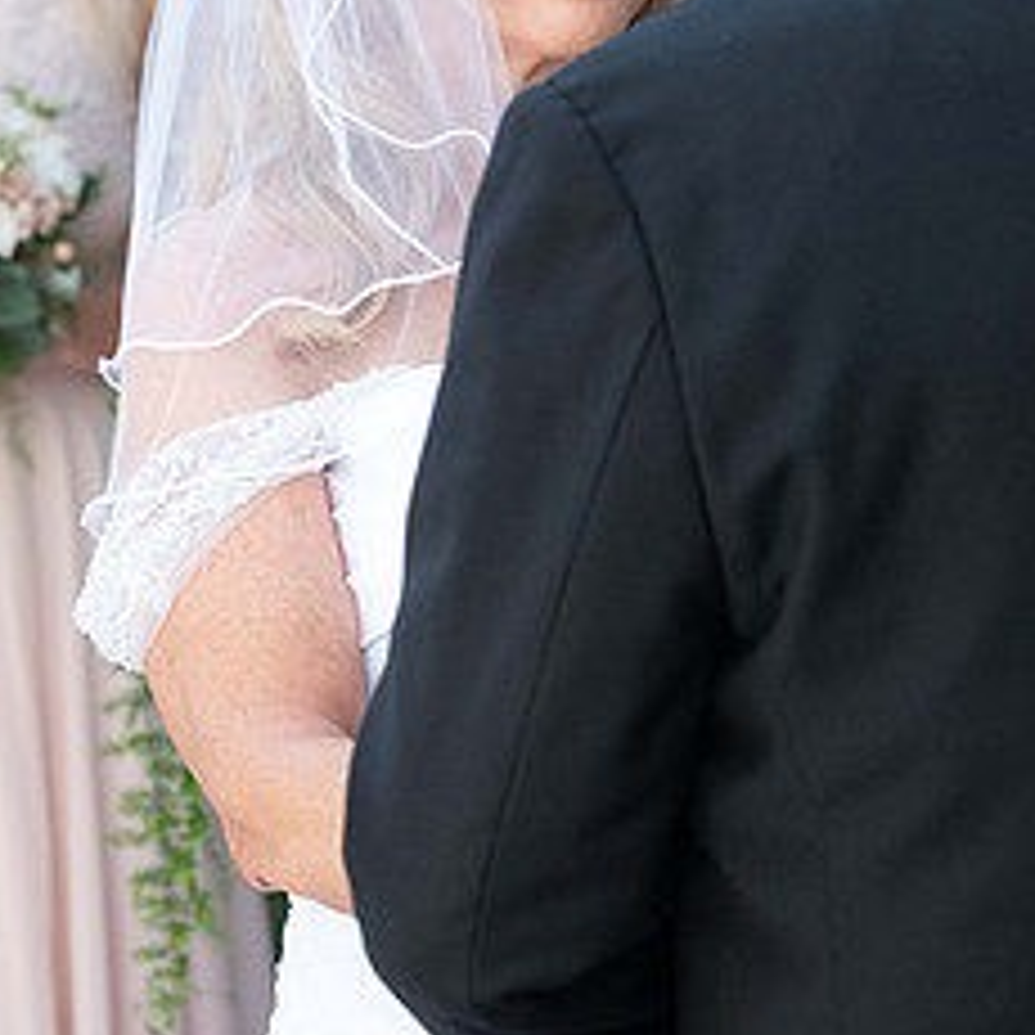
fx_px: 6664
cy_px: 218
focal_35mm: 197
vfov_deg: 8.9
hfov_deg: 8.9
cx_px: 796
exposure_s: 1/640
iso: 1250
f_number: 5.6
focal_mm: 92
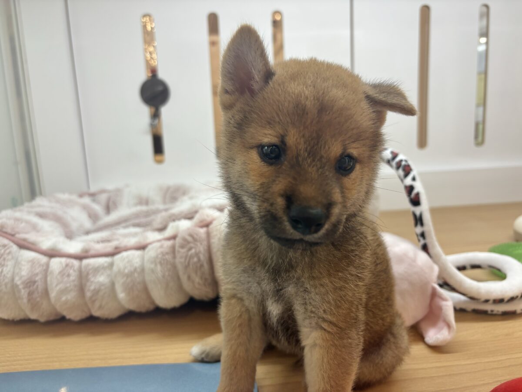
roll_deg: +2.4
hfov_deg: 67.3
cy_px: 196
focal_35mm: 26
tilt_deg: -10.2
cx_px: 261
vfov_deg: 53.1
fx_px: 392
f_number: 1.6
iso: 80
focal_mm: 5.96
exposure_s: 1/100
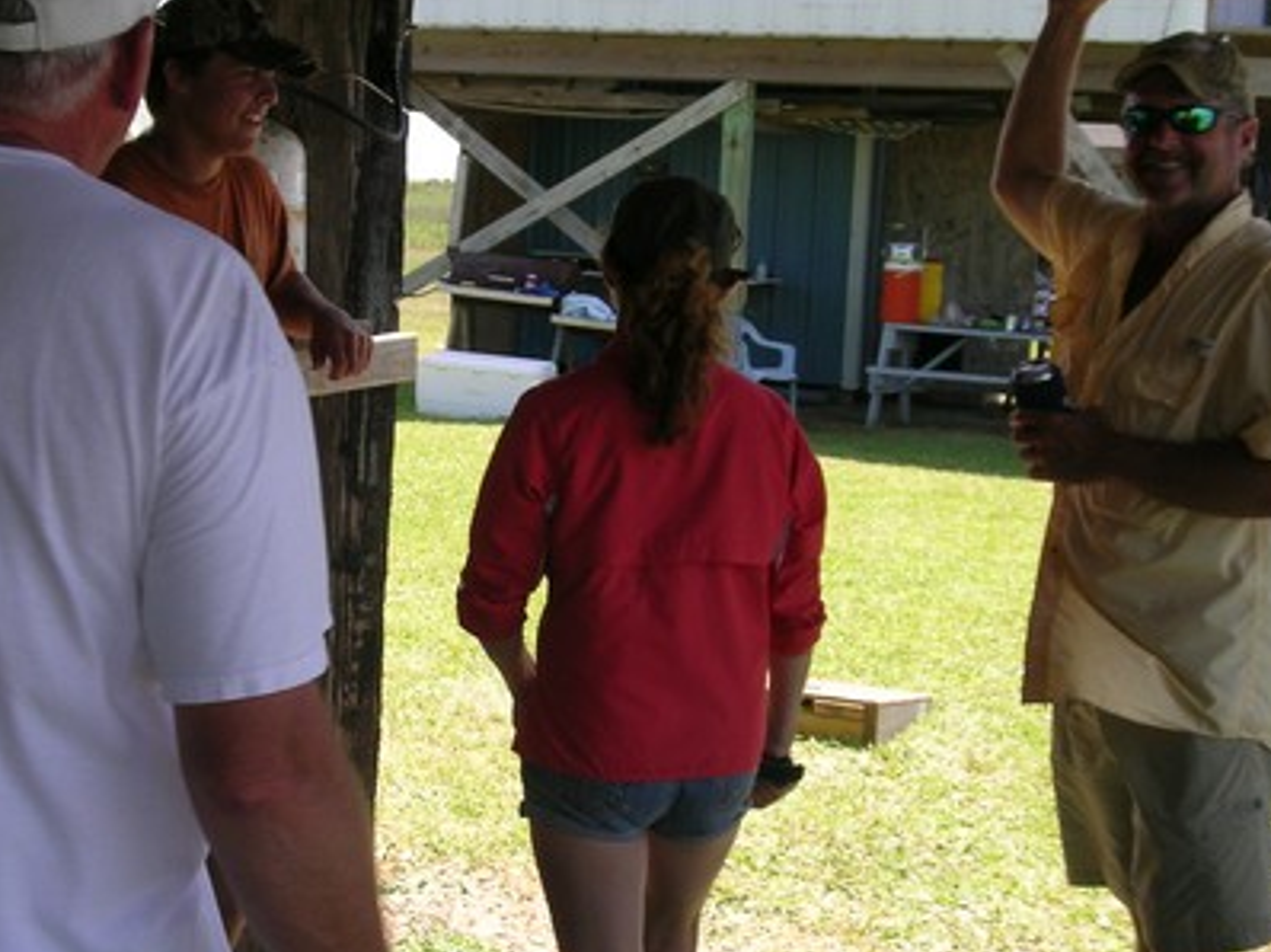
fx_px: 2715
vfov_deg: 19.9
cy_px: 450
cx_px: 450
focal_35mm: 74
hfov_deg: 26.2
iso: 50
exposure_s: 1/116
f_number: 5.9
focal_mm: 9.5
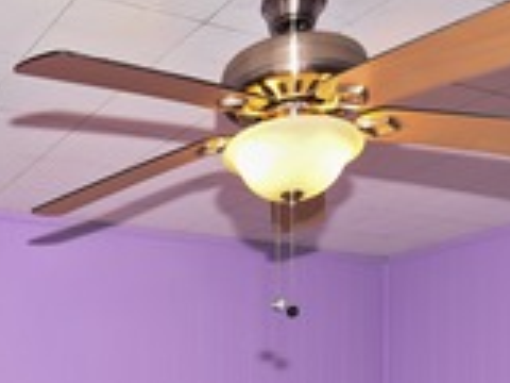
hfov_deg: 33.3
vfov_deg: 24.7
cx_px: 32
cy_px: 448
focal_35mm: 54
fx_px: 796
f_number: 11
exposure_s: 1/40
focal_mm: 14
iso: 400
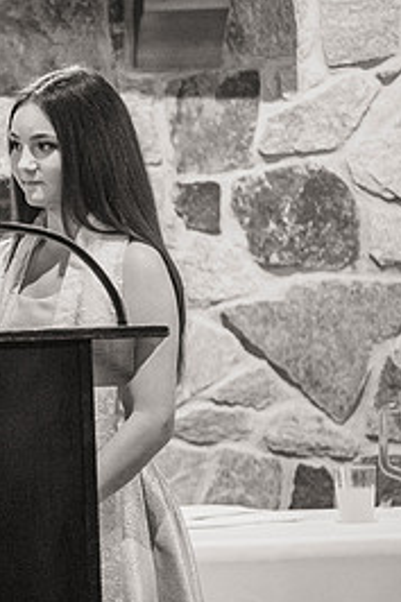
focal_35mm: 371
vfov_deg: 5.6
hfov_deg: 3.7
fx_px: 6206
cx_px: -125
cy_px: 270
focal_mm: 170
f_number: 3.5
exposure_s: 1/100
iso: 5600
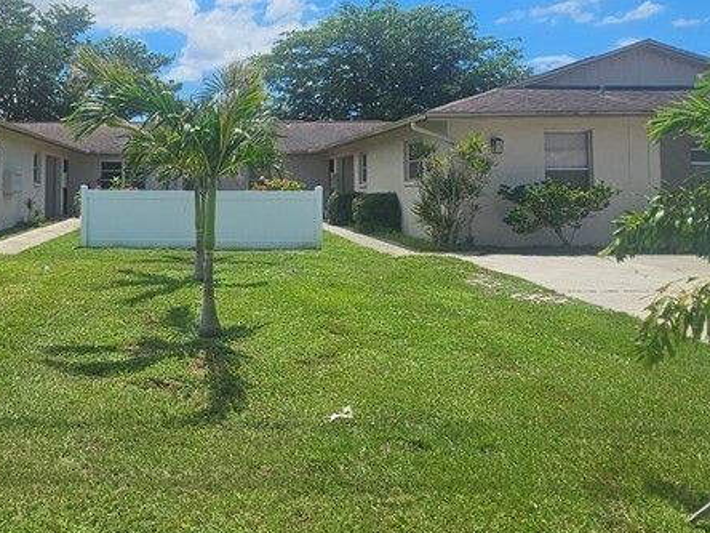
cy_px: 152
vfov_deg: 45.6
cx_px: 160
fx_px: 615
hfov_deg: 56.4
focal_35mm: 30
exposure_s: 1/4980
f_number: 2.2
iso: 50
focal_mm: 2.2
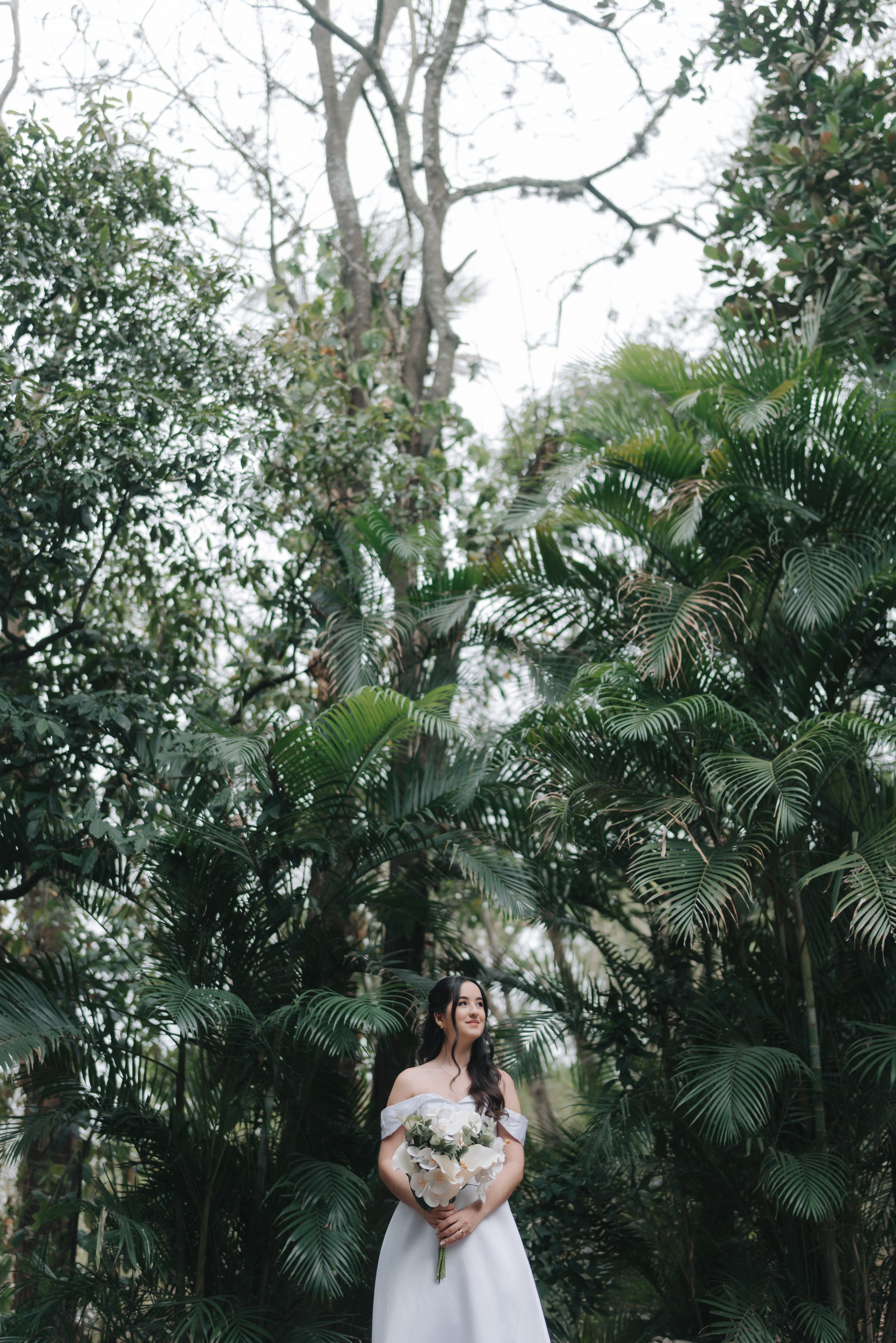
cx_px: 448
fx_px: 1307
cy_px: 672
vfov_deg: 54.4
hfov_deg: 37.9
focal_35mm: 35
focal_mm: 35
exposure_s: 1/800
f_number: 1.2
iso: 125
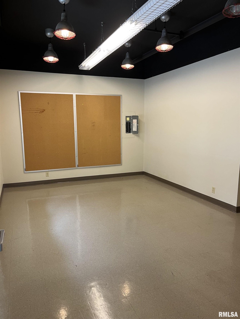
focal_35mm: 26
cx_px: 120
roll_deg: +0.7
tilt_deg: -9.2
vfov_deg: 67.3
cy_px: 160
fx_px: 240
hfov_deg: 53.1
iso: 125
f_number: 1.6
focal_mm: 5.1
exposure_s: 1/60
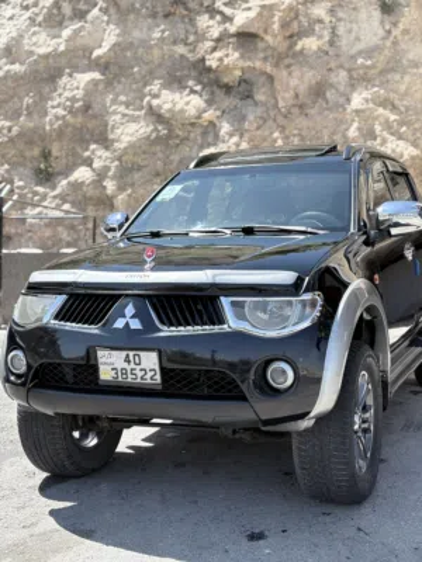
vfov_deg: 36.8
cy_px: 281
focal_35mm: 52
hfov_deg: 28.0
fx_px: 845
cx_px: 211
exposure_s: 1/1156
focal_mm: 5.96
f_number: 1.6
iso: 50
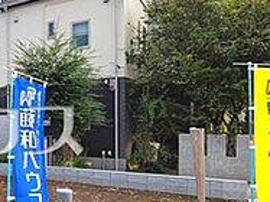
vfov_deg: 32.0
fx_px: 351
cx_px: -71
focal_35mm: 45
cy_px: 128
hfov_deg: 32.8
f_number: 2.2
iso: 50
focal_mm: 1.83
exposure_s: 1/746
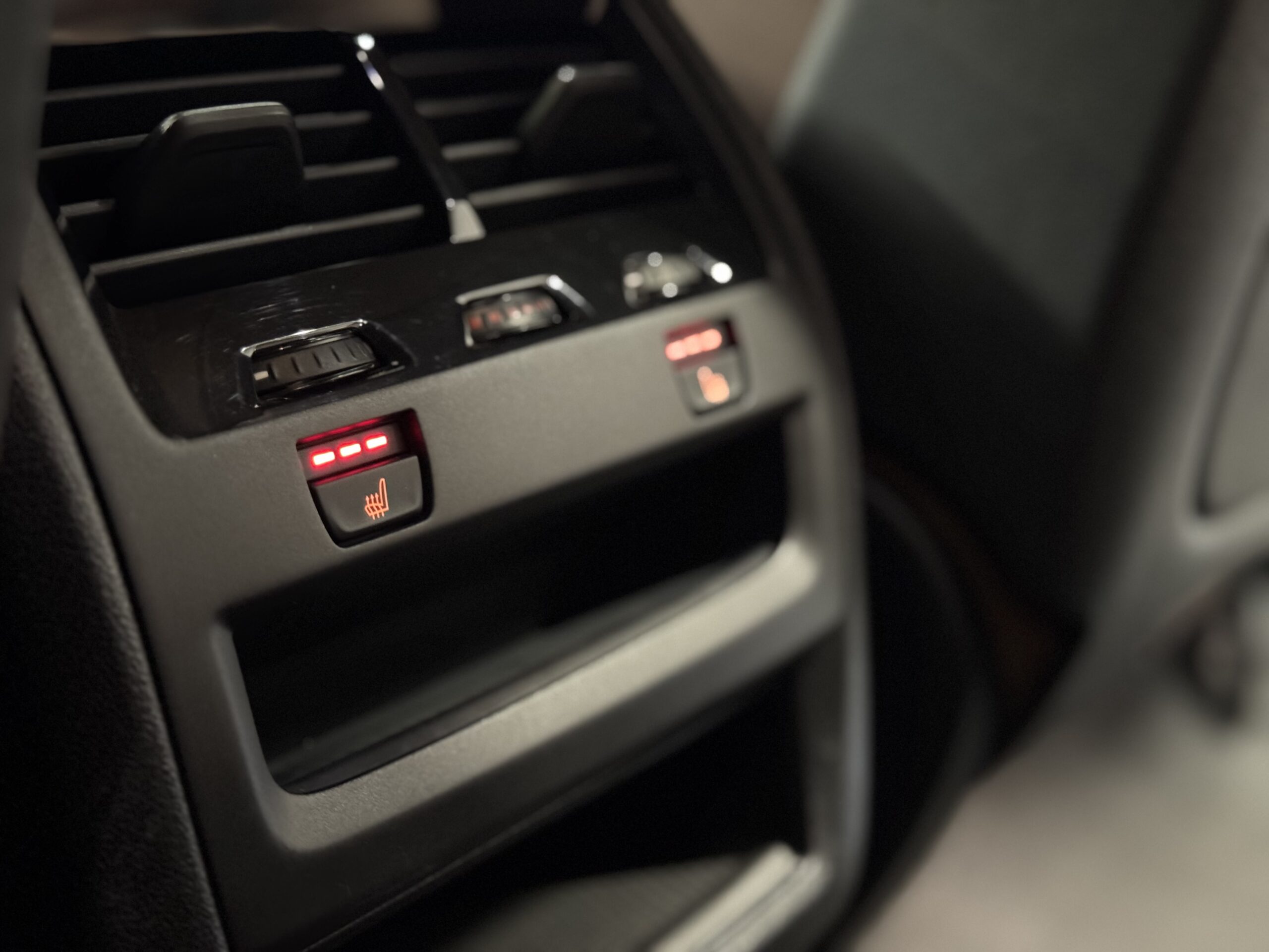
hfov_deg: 39.7
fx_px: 1760
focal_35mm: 48
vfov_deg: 30.3
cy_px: 476
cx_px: 634
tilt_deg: -16.8
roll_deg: +0.1
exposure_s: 1/16
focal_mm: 6.76
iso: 1000
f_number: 1.78
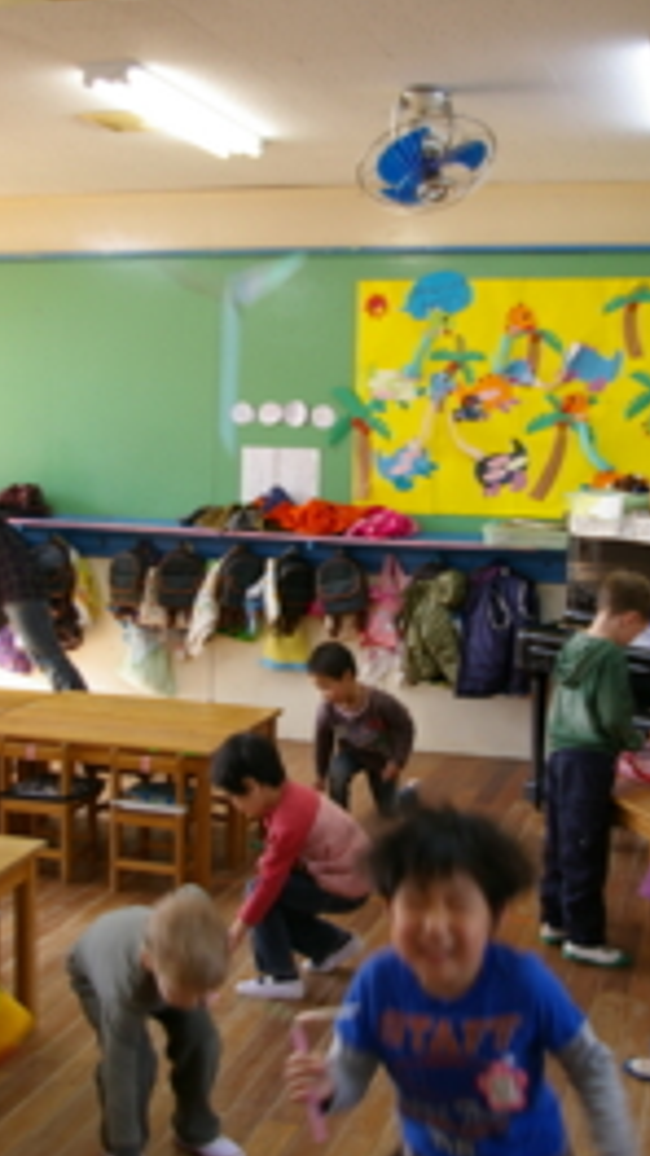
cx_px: 325
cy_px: 574
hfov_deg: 27.7
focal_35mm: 43
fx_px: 1317
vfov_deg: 47.4
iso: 200
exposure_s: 1/45
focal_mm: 18
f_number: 3.5
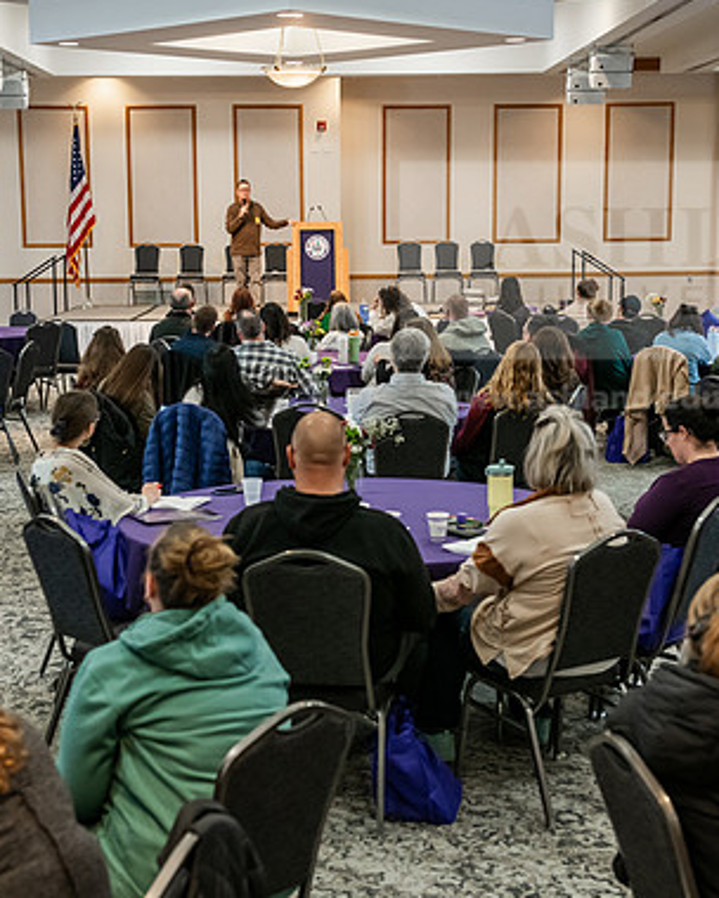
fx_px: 1676
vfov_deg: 30.0
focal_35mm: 63
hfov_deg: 24.2
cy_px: 448
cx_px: 329
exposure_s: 1/160
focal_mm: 44
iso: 1600
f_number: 3.5
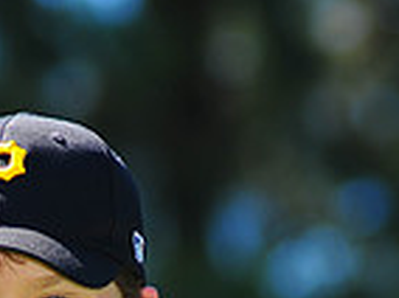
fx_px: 8158
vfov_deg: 2.1
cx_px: 48
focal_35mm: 709
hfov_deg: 2.8
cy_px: 509
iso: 200
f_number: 4.5
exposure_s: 1/640
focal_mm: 180
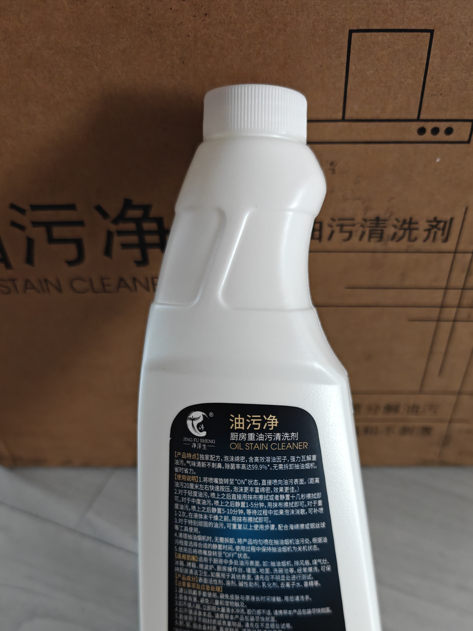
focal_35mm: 32
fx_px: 583
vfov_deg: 55.5
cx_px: 260
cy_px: 425
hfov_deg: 44.1
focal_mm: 6.06
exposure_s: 1/50
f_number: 1.6
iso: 1600
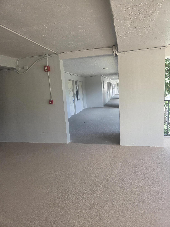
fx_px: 151
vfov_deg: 73.9
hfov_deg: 58.9
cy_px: 114
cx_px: 85
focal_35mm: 23
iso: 40
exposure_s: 1/180
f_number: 1.8
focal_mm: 5.4
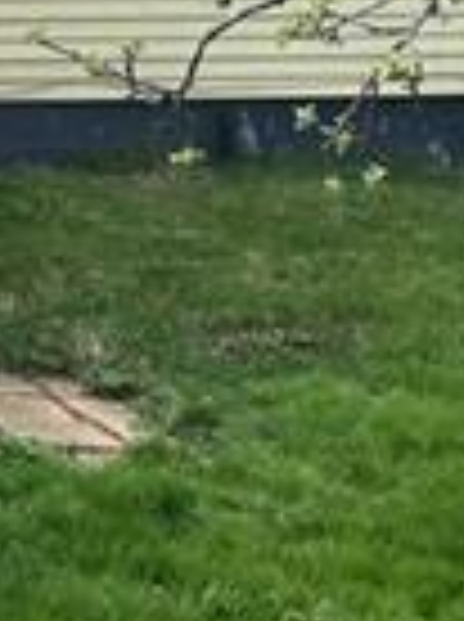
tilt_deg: -0.5
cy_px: -68
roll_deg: +1.4
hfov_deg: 9.2
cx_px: -617
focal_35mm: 145
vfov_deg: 13.4
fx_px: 2600
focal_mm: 4.25
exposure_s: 1/822
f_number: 1.8
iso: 32
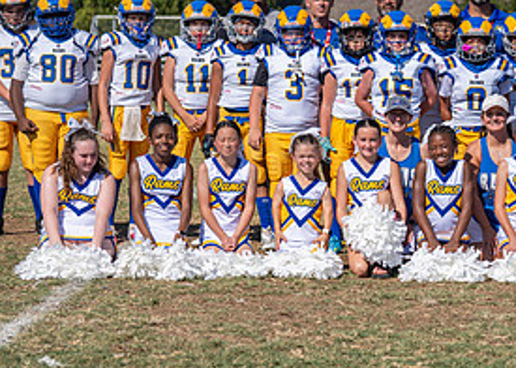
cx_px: 415
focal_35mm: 155
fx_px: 2270
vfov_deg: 9.3
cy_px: 131
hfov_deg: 12.9
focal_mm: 70
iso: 100
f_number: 2.8
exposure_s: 1/3200
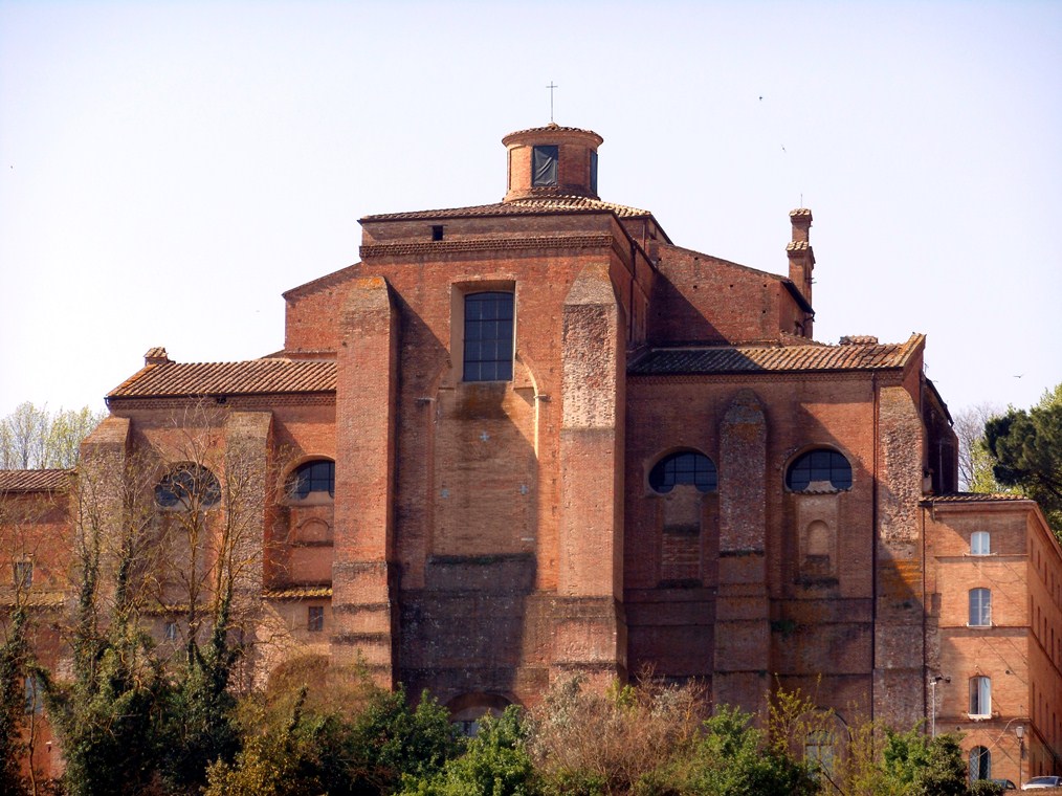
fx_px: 5858
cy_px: 398
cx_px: 531
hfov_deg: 10.4
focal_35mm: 191
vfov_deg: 7.8
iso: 80
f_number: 5.6
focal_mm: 34
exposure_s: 1/200
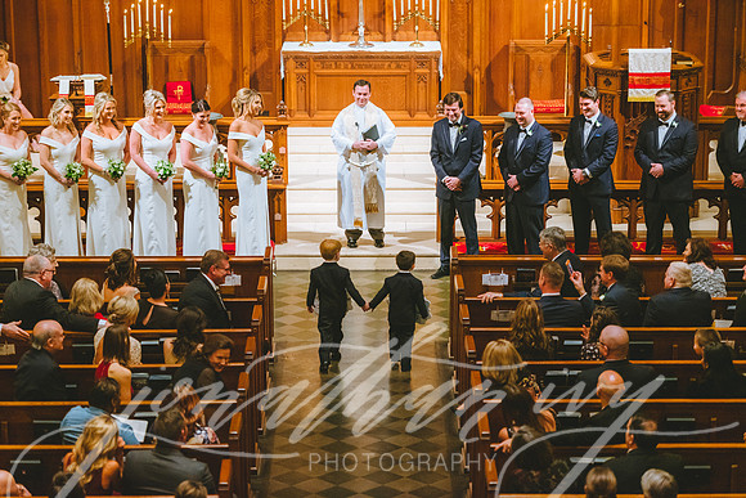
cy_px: 249
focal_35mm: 98
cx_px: 373
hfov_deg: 20.8
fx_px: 2031
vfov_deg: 14.0
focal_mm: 98
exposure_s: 1/160
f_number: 2.8
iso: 1600
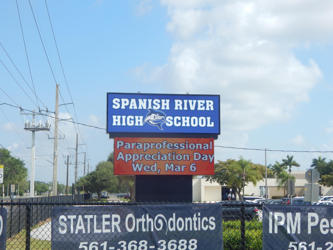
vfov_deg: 21.3
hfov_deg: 28.2
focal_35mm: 69
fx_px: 664
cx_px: 166
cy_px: 125
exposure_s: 1/1500
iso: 125
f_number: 4.1
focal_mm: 12.3
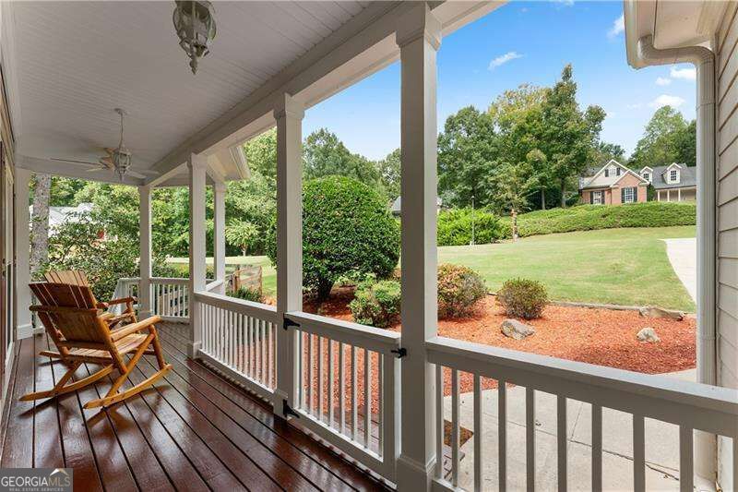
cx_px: 369
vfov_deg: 81.2
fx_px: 287
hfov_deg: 104.3
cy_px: 246
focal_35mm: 14
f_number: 9
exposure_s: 1/100
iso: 800
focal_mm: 14
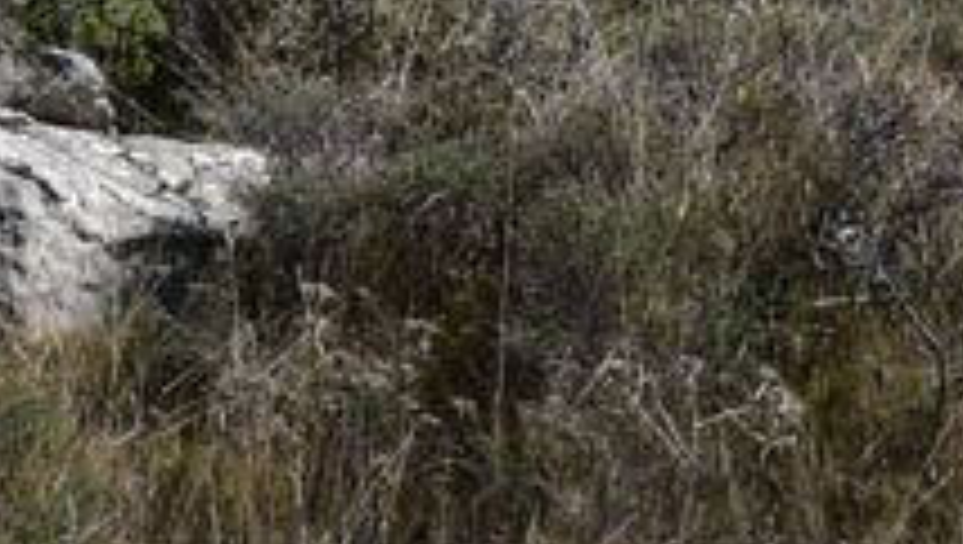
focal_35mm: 132
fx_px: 3375
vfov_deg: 9.1
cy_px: -169
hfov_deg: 16.2
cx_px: 436
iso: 400
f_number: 18
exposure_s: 1/250
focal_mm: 18
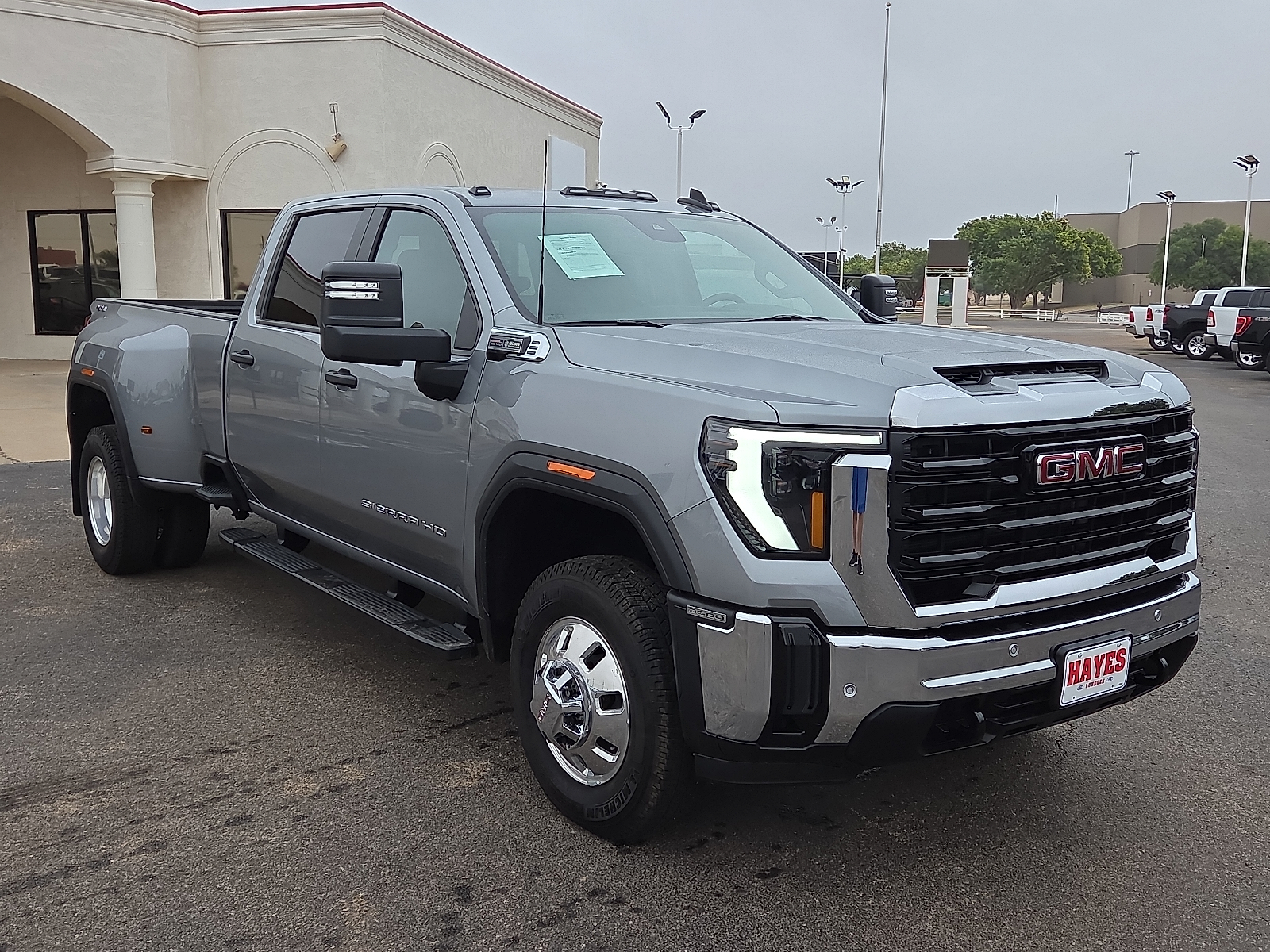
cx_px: 635
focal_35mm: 34
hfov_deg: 54.0
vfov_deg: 41.8
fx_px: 1247
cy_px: 476
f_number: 1.8
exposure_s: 1/370
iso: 25
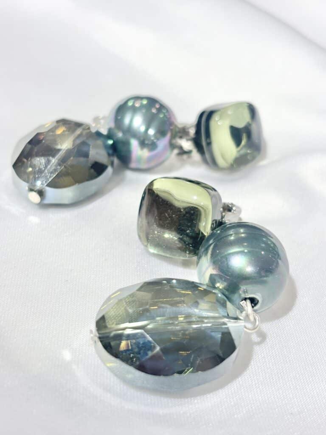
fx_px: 653
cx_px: 163
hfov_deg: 28.0
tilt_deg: -30.9
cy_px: 218
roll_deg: -2.6
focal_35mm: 52
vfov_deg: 36.8
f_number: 1.6
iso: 32
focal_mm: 5.96
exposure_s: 1/190
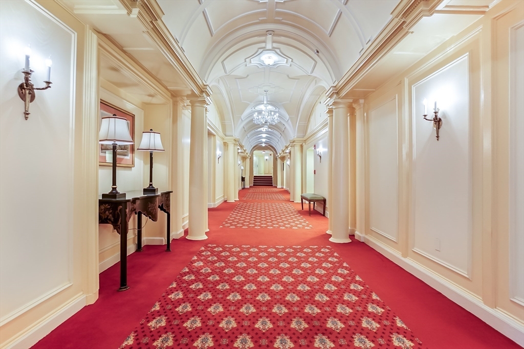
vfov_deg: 67.4
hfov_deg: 90.0
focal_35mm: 18
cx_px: 262
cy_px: 174
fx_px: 262
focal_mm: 12
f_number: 4
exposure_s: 1/3
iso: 500
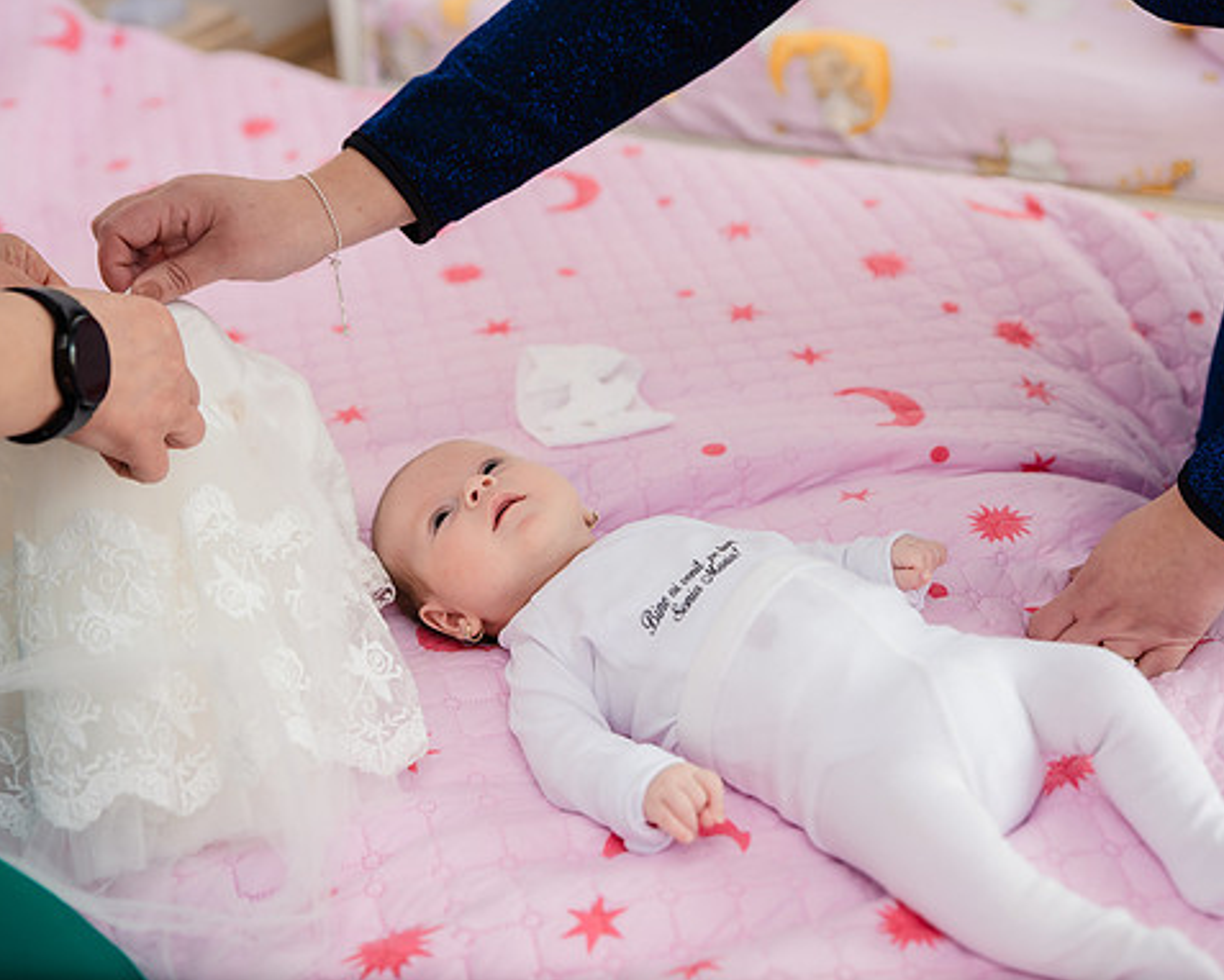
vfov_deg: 26.7
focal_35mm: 57
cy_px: 490
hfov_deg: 33.0
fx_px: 2066
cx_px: 593
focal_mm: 50
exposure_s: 1/250
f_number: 3.2
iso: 400
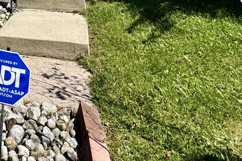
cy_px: -105
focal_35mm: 45
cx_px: -32
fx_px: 302
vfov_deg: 22.2
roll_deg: +0.7
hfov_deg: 36.1
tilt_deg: +8.2
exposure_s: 1/2415
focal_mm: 2.22
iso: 50
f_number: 2.2
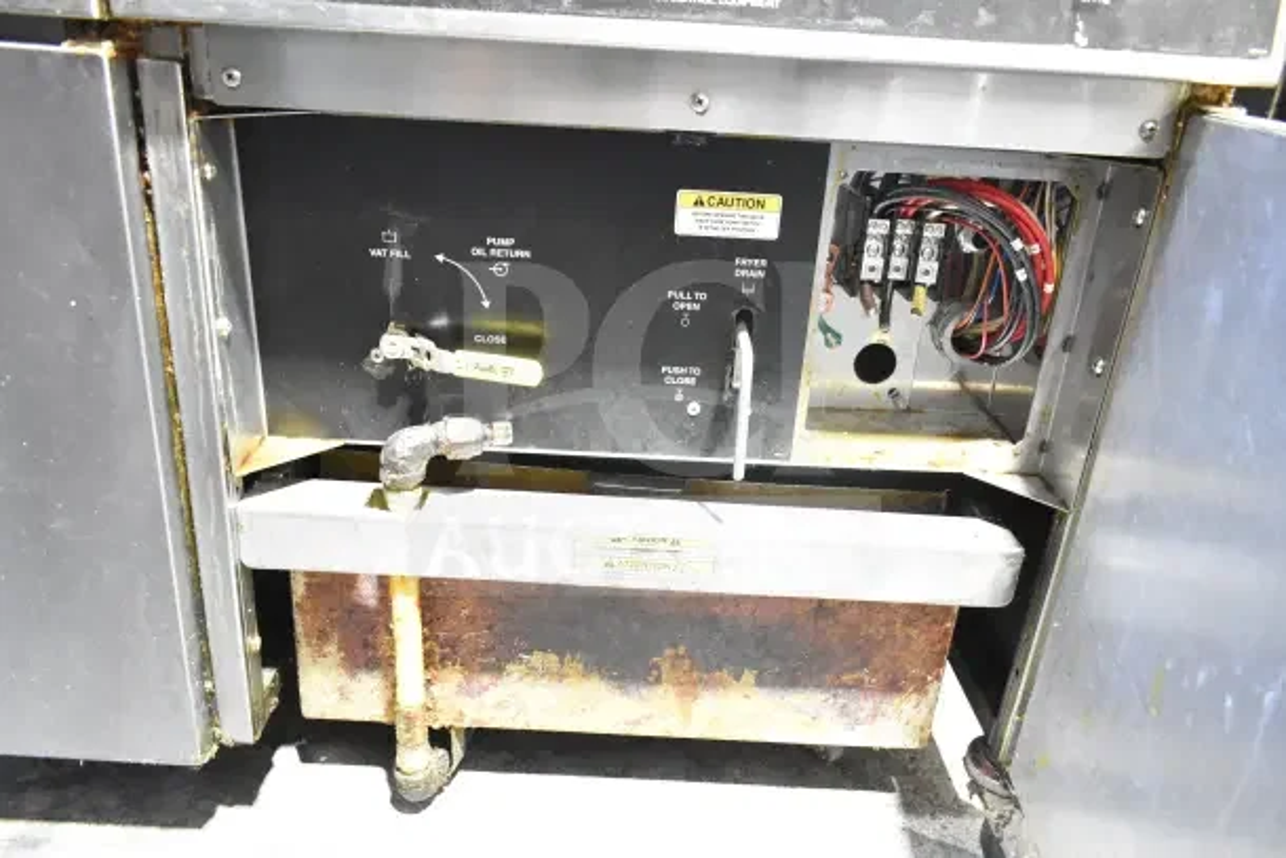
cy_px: 429
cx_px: 643
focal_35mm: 27
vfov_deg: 48.0
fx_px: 965
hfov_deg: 67.4
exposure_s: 1/30
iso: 5000
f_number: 3.5
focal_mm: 18
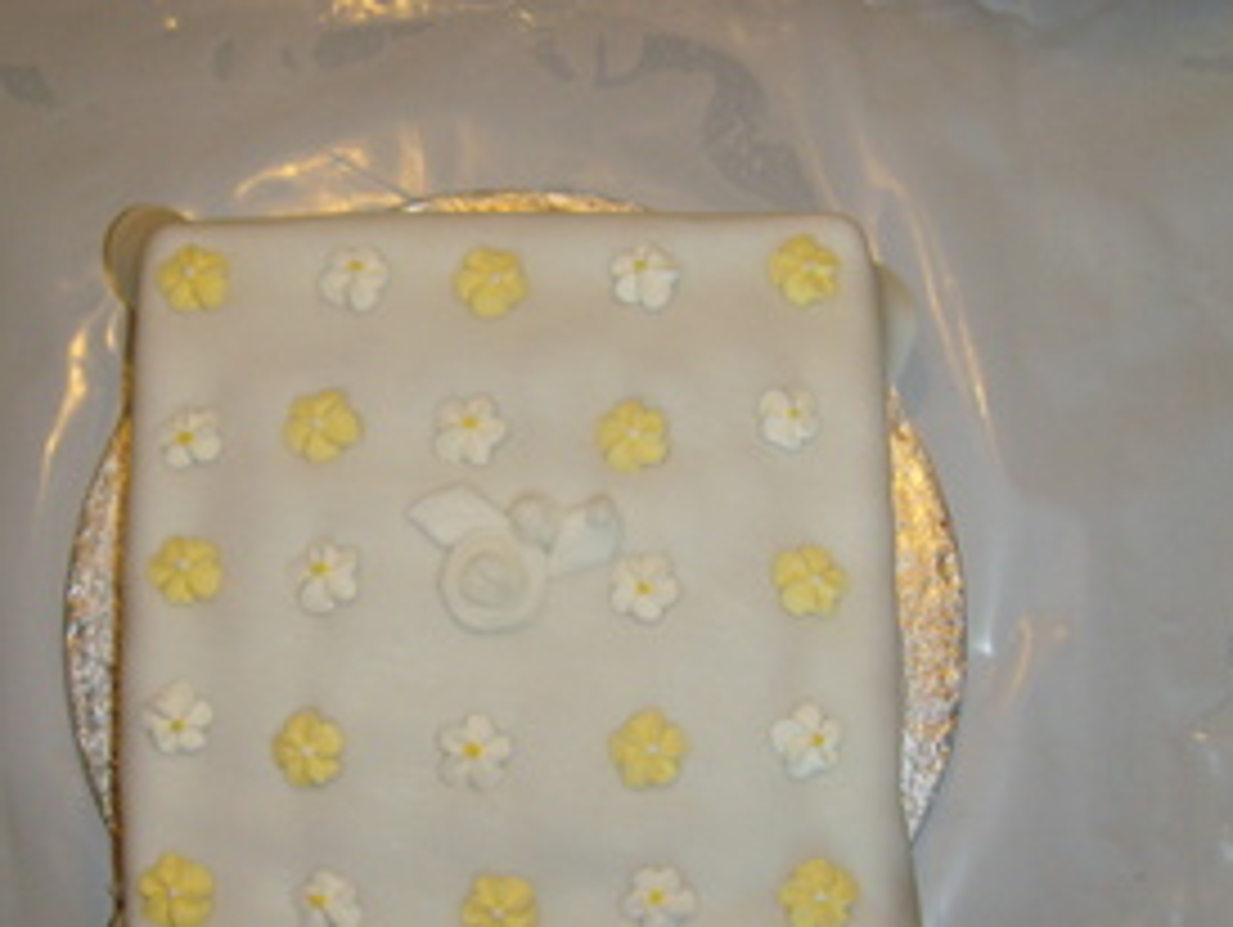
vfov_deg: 28.5
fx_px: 1818
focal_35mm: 51
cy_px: 601
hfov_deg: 37.4
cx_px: 549
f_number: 3.5
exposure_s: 1/45
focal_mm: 6.6
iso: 200
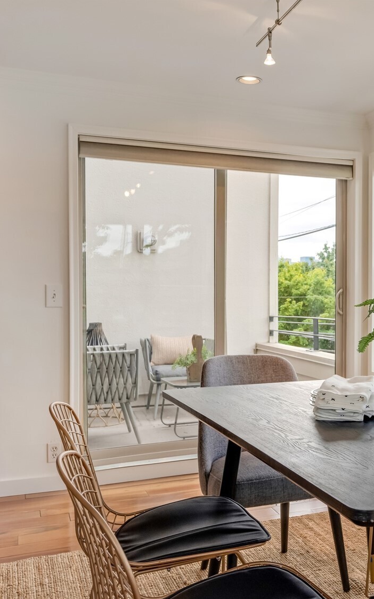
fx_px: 665
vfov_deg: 48.5
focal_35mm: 41
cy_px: 300
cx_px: 375
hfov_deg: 29.4
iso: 400
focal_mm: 26.5
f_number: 9
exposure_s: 1/2000
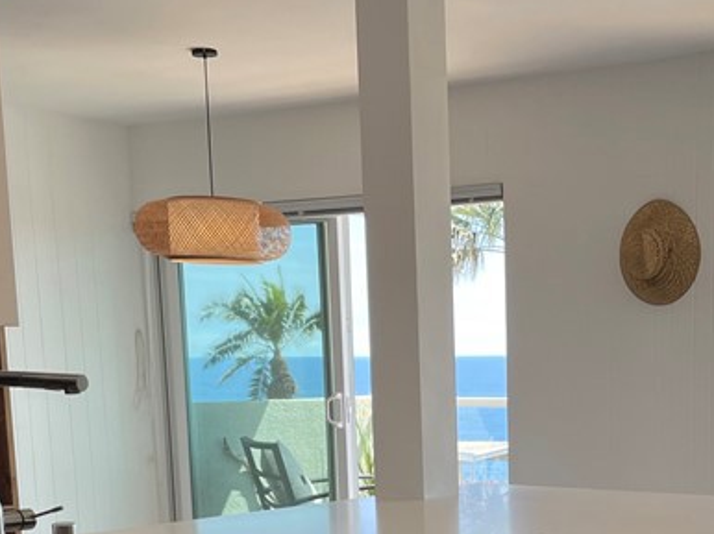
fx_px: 1422
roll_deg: +0.3
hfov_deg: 27.7
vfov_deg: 20.2
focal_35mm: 69
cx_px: 548
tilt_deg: -10.8
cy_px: 599
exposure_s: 1/361
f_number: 1.6
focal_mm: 4.2
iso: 32
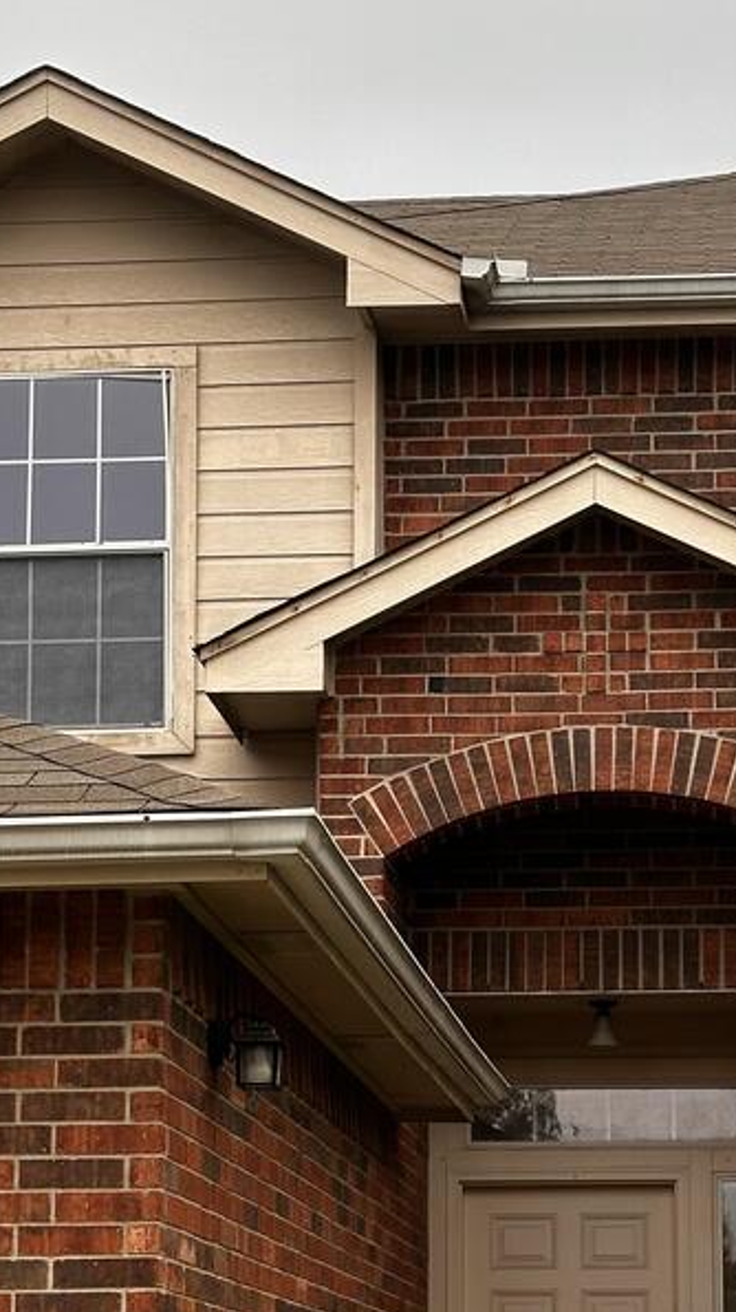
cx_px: 445
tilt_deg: +9.6
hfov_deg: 12.7
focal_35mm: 95
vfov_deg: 22.4
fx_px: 3301
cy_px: 871
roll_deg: +0.6
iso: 64
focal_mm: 6.86
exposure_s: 1/192
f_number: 1.78
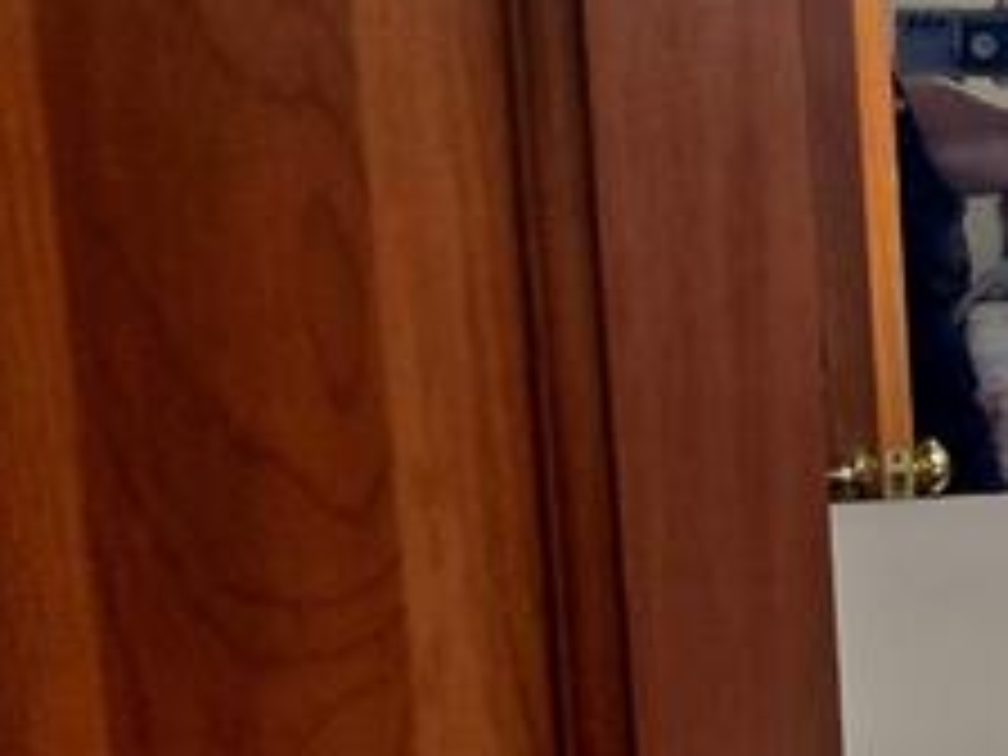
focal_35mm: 105
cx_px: 2066
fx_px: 3058
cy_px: 468
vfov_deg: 14.1
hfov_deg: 15.0
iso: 80
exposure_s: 1/120
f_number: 1.8
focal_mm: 5.4
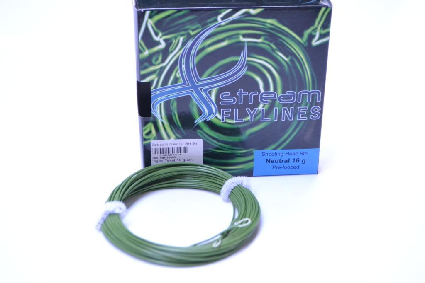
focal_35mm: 60
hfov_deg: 33.4
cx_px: 212
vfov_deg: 22.6
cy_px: 142
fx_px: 708
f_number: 5.6
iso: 3200
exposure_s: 1/250
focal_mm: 40
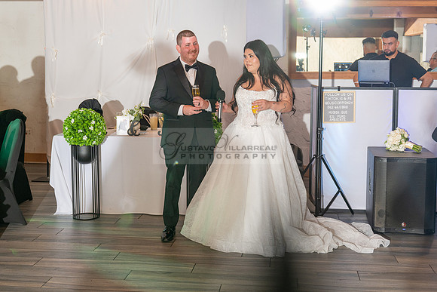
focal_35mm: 50
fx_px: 612
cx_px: 218
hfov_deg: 39.3
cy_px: 117
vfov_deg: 26.7
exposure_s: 1/125
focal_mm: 42
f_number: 2.8
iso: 800
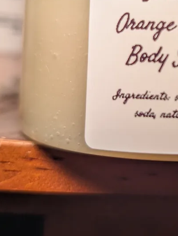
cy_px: 63
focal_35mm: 63
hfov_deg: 22.1
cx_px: 197
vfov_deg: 30.2
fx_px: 430
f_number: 1.68
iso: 23
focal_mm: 6.9
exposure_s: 1/51.8
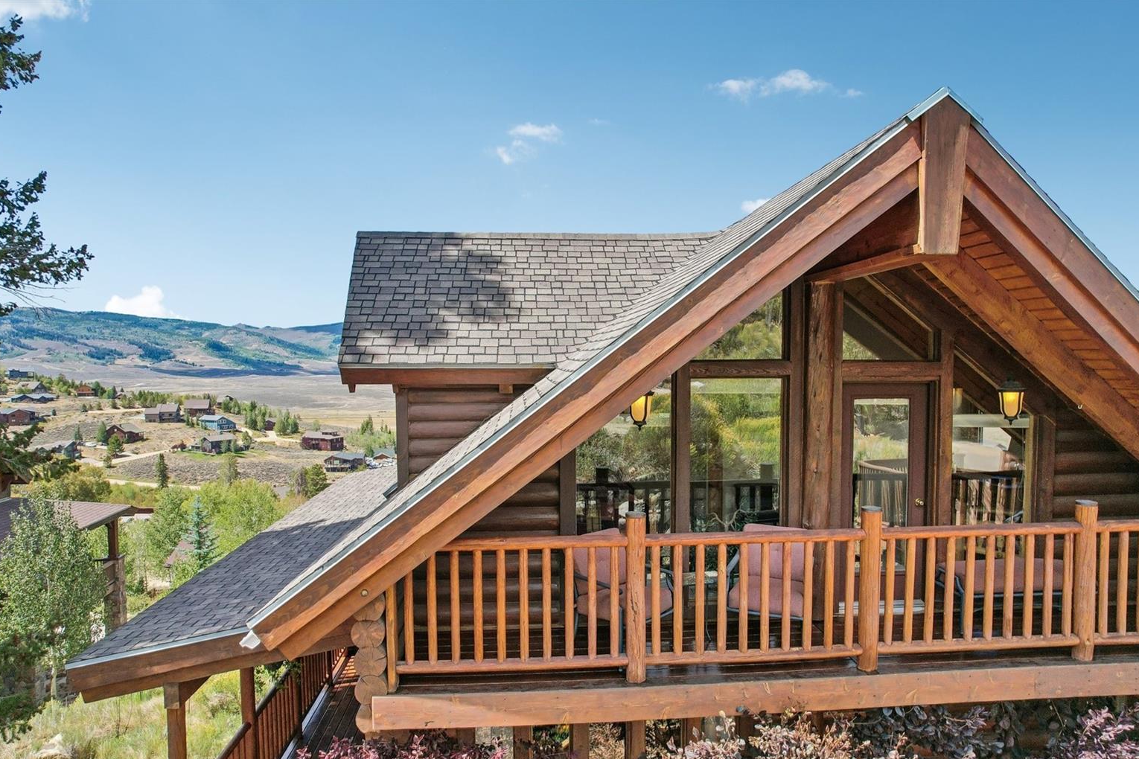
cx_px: 587
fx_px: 728
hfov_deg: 76.1
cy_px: 395
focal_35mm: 23
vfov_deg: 55.1
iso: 110
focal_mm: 8.4
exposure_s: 1/240
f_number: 2.8
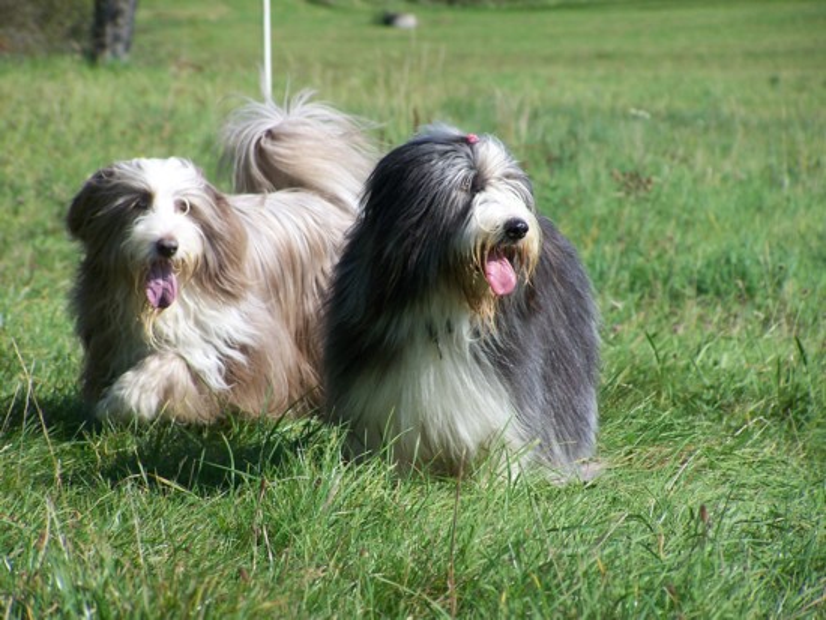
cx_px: 413
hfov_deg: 7.4
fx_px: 6398
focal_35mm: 268
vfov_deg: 5.6
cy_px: 310
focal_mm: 44.4
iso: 80
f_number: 3.6
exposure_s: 1/800
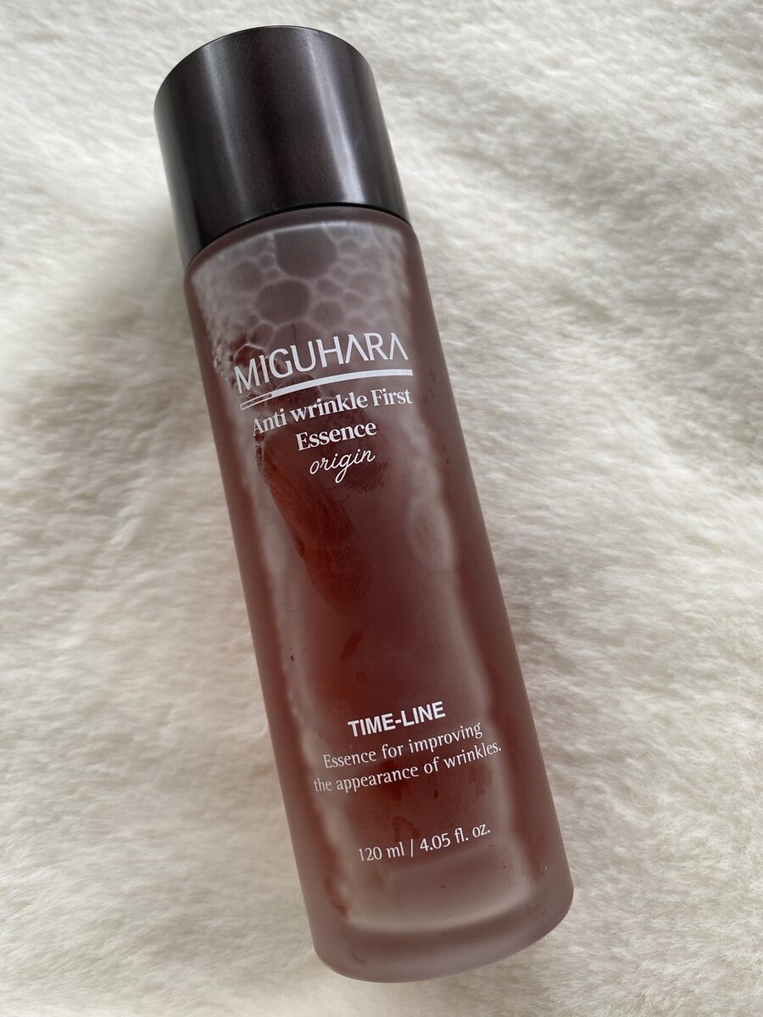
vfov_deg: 69.4
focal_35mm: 25
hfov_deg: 54.9
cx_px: 382
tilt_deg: -80.0
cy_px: 508
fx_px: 735
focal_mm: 4.25
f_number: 1.8
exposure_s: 1/122
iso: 64
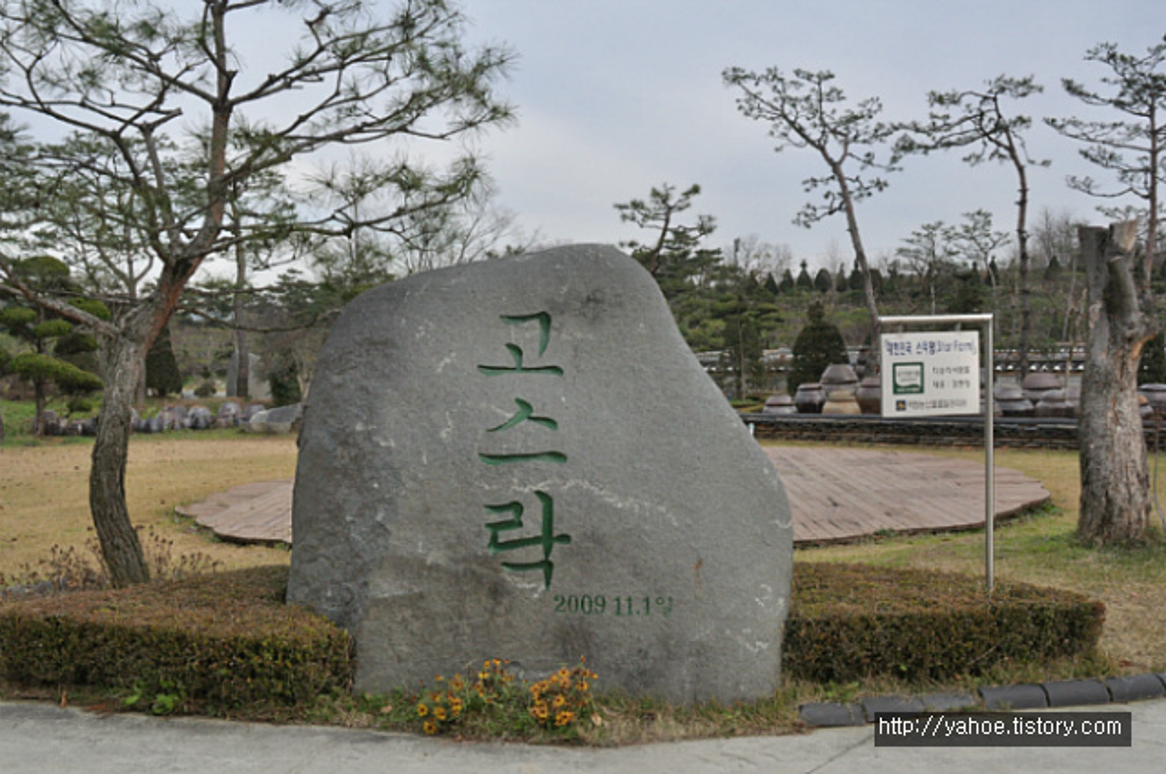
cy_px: 387
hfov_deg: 49.6
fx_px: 1262
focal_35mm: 39
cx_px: 583
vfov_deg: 34.1
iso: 1000
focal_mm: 26
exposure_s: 1/1250
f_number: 8
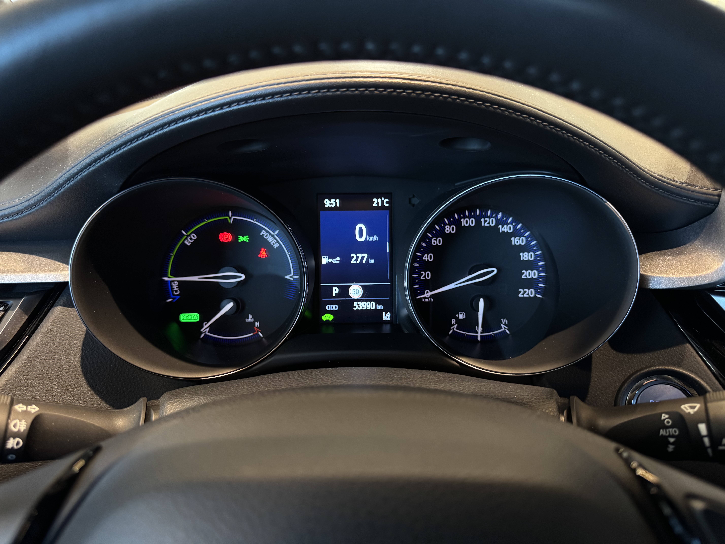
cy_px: 272
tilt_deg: -24.4
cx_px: 362
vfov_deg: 56.8
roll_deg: -0.4
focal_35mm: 24
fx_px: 503
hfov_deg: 71.6
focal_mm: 6.76
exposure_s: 1/41
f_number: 1.78
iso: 320
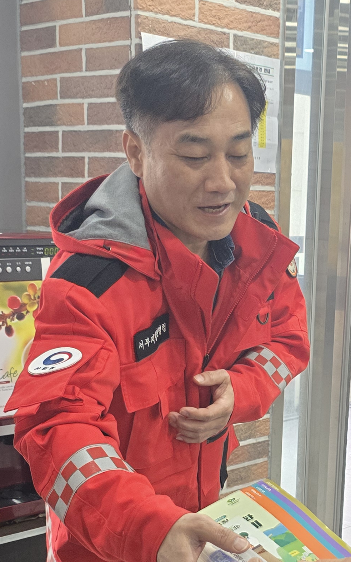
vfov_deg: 32.6
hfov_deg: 20.3
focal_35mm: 62
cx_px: 346
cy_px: 391
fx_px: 949
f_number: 1.7
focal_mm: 6.3
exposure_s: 1/120
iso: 250
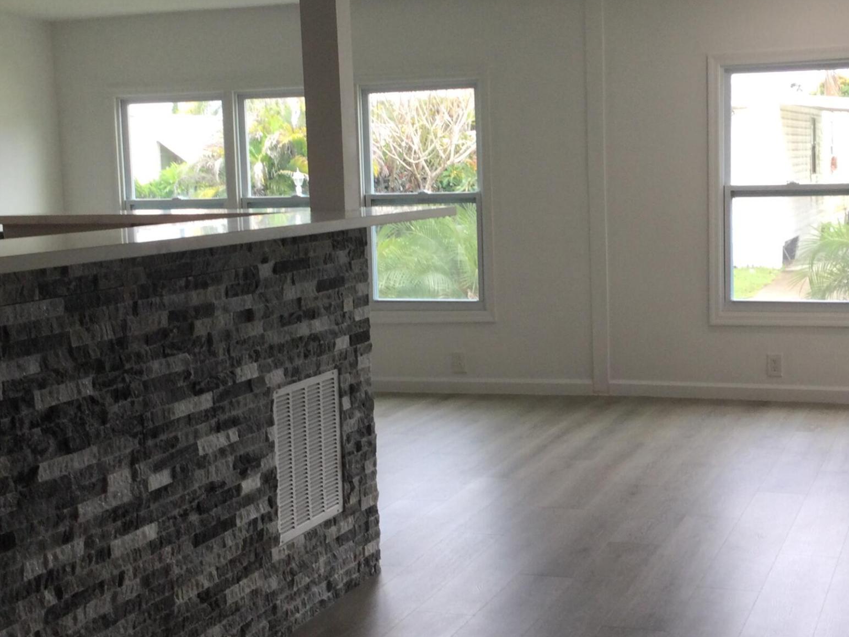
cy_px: 281
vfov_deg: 25.2
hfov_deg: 33.2
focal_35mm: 58
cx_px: 467
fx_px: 1422
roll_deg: -0.7
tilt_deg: -5.4
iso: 25
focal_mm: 3.3
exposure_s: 1/60
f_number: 2.4
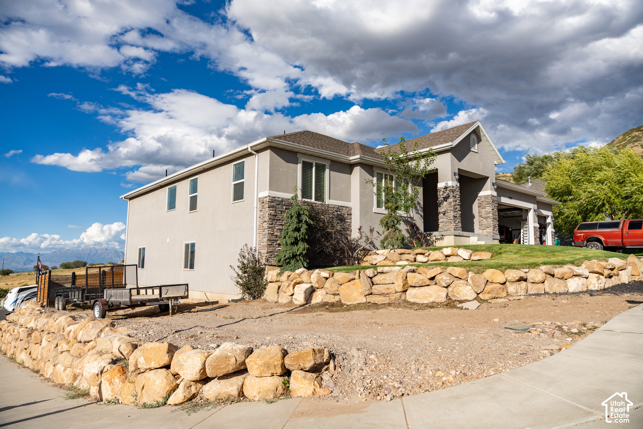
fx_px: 429
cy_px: 214
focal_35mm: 24
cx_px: 322
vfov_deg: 53.1
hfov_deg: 73.7
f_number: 4.5
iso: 100
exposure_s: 1/1000
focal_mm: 24
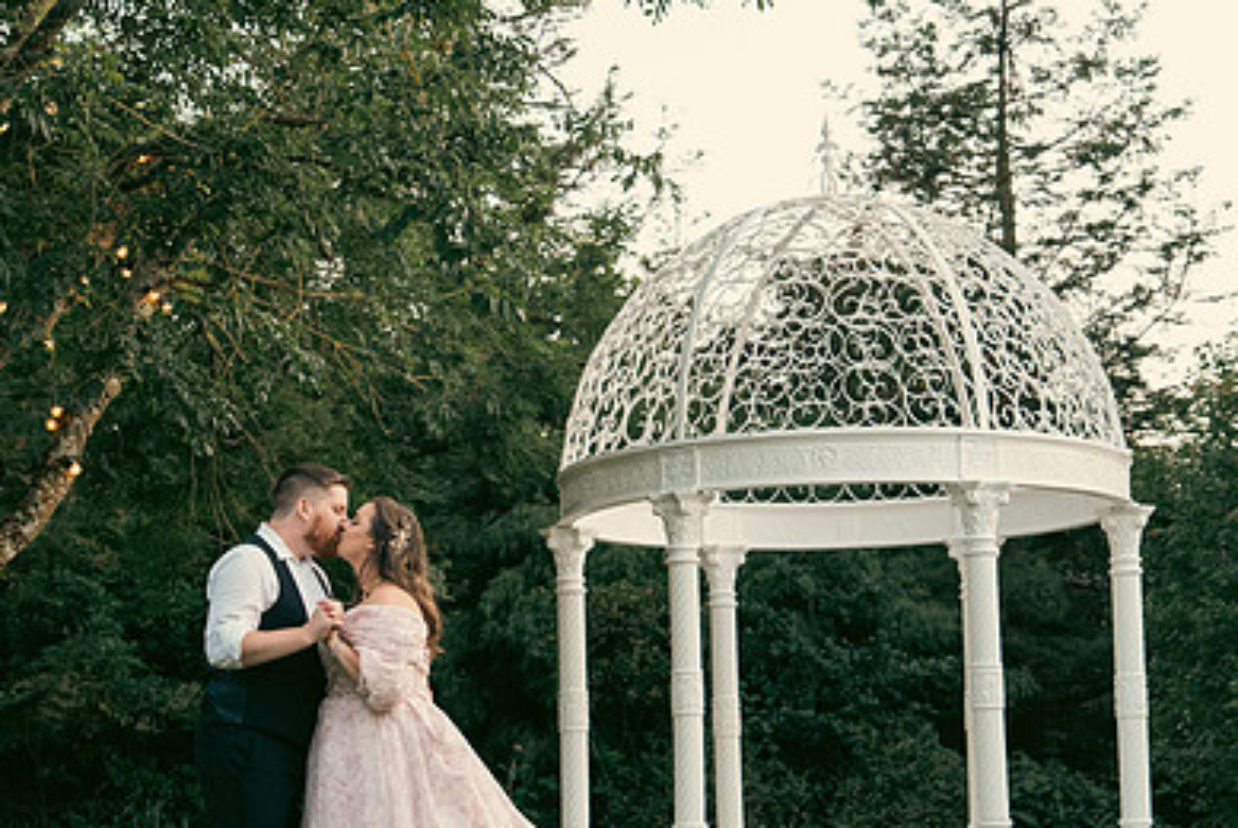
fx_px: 2856
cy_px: 514
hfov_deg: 24.4
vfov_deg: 16.5
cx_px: 481
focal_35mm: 83
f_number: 3.5
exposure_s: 1/200
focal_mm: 54
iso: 1000
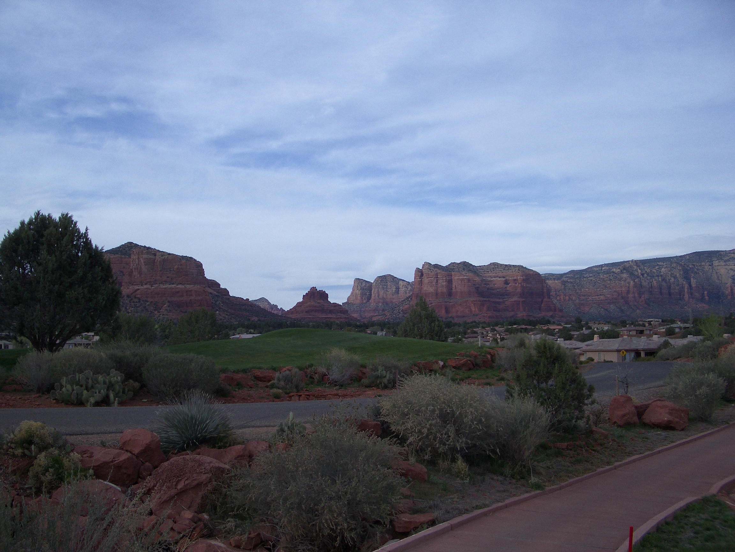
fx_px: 743
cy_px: 276
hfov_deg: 52.6
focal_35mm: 35
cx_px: 368
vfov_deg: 40.7
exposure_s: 1/320
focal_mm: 5.8
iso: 50
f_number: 4.3
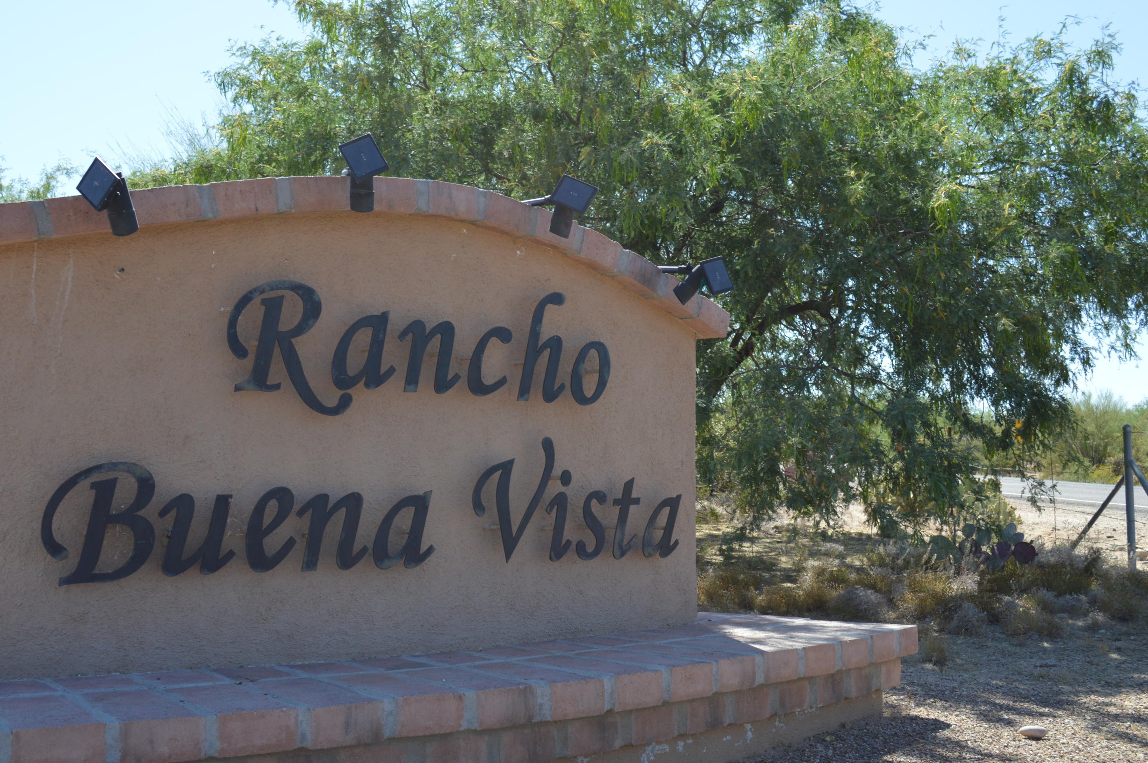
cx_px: 557
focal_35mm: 41
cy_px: 395
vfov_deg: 32.6
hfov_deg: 47.4
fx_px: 1306
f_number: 6.3
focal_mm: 24
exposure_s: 1/160
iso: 100
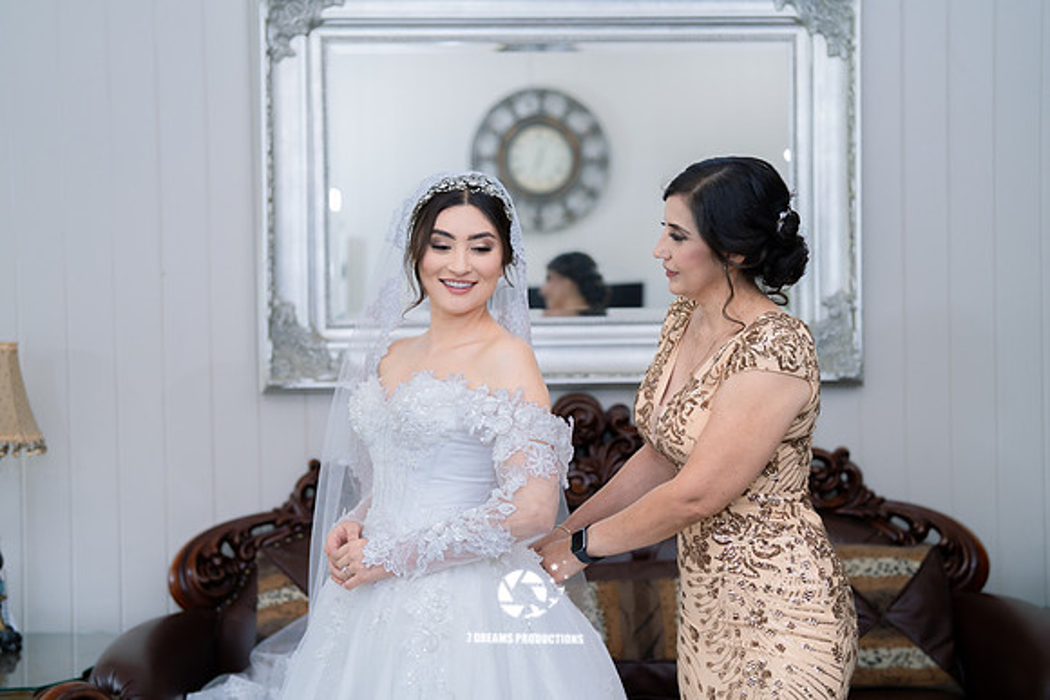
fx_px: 1517
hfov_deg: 38.2
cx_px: 525
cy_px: 350
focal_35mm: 52
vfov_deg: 26.0
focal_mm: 50
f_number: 2
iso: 640
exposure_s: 1/200
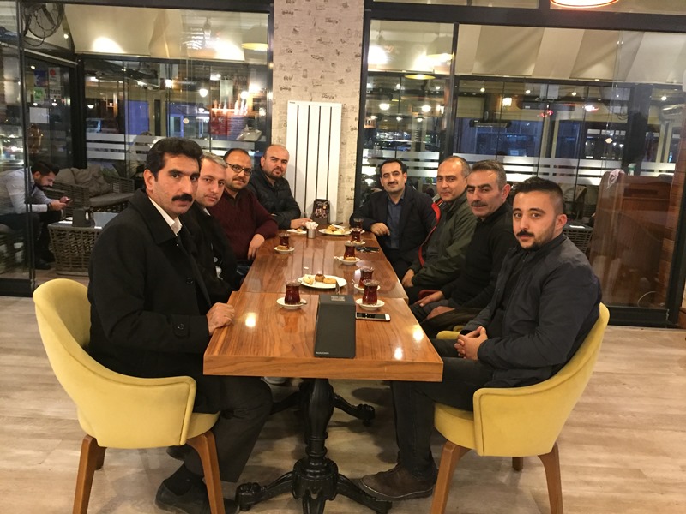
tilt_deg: -12.0
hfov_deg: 61.7
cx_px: 343
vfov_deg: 48.2
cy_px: 257
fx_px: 575
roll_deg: -3.6
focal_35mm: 29
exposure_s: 1/17
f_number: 2.2
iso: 320
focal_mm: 4.15
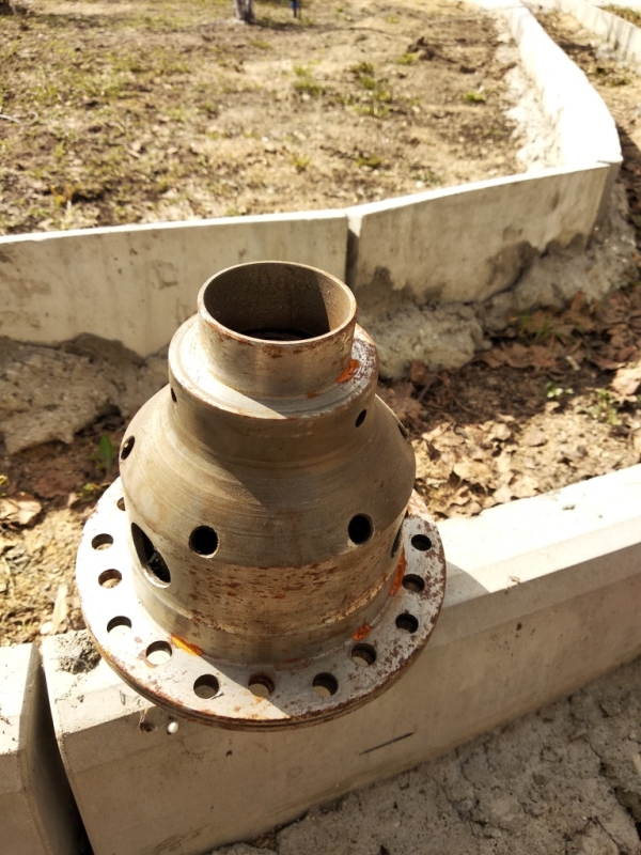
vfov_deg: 67.3
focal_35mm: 26
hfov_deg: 53.1
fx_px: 642
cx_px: 320
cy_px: 428
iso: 100
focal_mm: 3.81
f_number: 2.2
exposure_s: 1/445
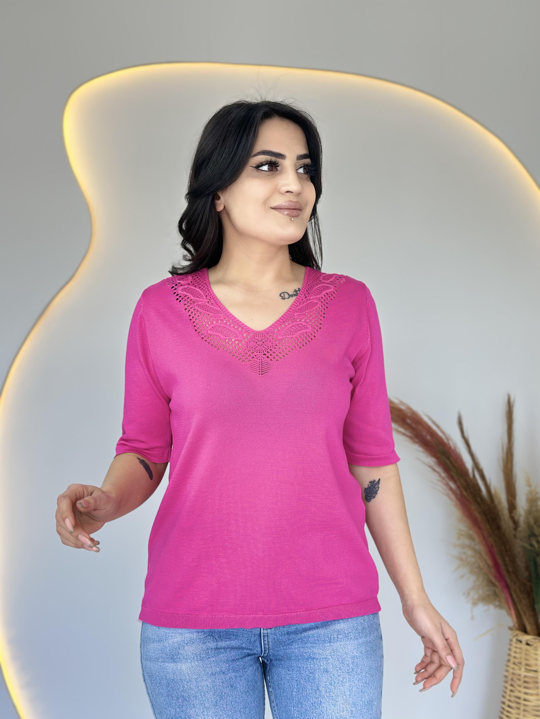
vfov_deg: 39.7
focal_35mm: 48
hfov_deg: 30.3
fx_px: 998
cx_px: 270
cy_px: 360
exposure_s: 1/138
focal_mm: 6.86
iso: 80
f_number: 1.78
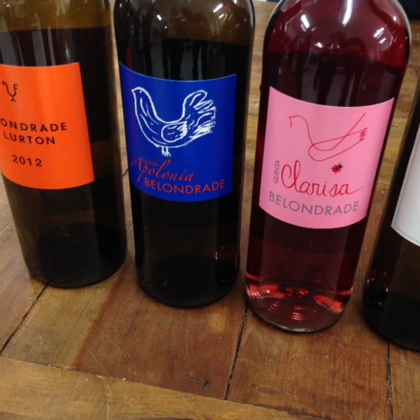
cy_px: 212
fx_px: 549
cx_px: 254
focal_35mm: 40
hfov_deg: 41.6
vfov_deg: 41.9
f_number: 2.4
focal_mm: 4.12
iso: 160
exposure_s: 1/20
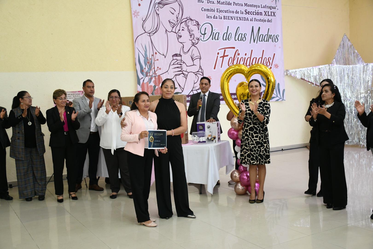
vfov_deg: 34.2
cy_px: 124
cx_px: 186
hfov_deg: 49.6
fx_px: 404
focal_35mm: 39
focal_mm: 26
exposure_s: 1/100
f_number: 3.8
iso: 1250
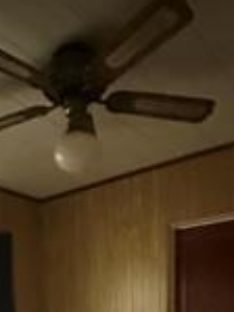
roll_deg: +0.5
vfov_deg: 32.9
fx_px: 405
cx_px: 77
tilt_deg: -7.8
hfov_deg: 32.0
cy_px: 392
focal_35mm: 45
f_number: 2.2
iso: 1600
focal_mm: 2.22
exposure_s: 1/33
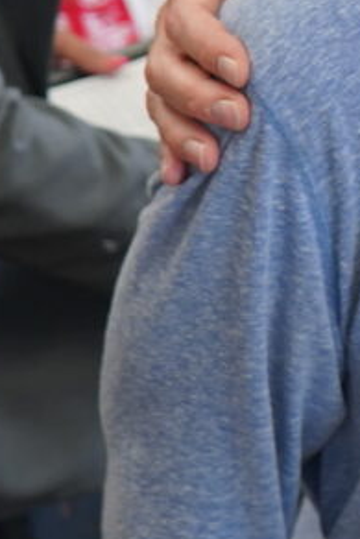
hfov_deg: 7.0
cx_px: 860
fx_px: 2757
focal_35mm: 184
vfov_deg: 10.9
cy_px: -186
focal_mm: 35
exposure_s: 1/160
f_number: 4
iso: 800
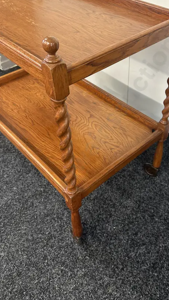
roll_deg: +2.4
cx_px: 111
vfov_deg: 59.1
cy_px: 123
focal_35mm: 33
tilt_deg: -41.2
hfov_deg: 35.3
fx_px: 263
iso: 200
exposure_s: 1/50
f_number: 1.78
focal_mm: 6.86
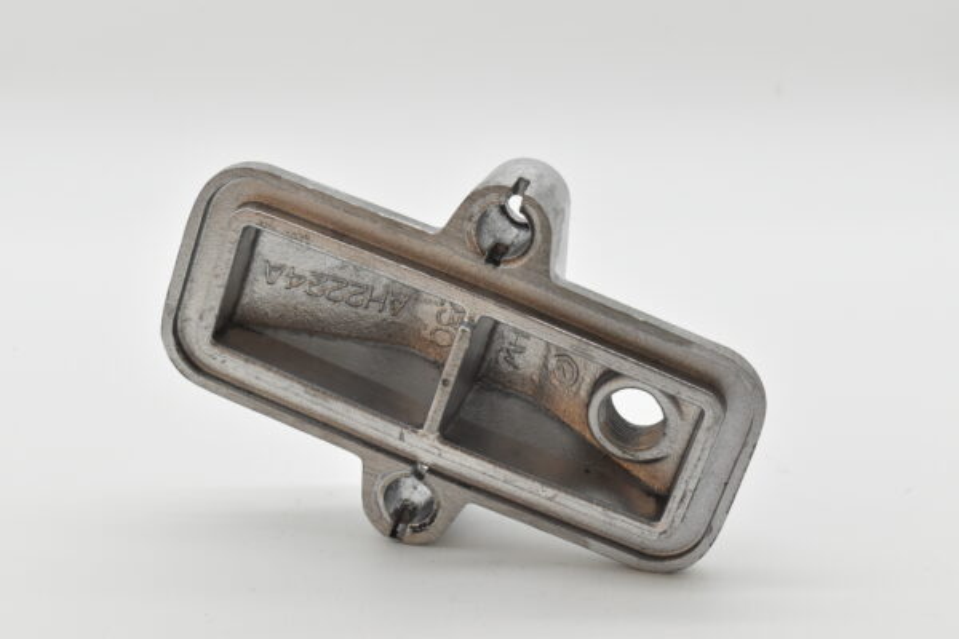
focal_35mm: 75
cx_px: 480
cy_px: 320
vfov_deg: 18.2
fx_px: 1998
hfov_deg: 27.0
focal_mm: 50
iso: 1600
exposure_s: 1/1000
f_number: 8
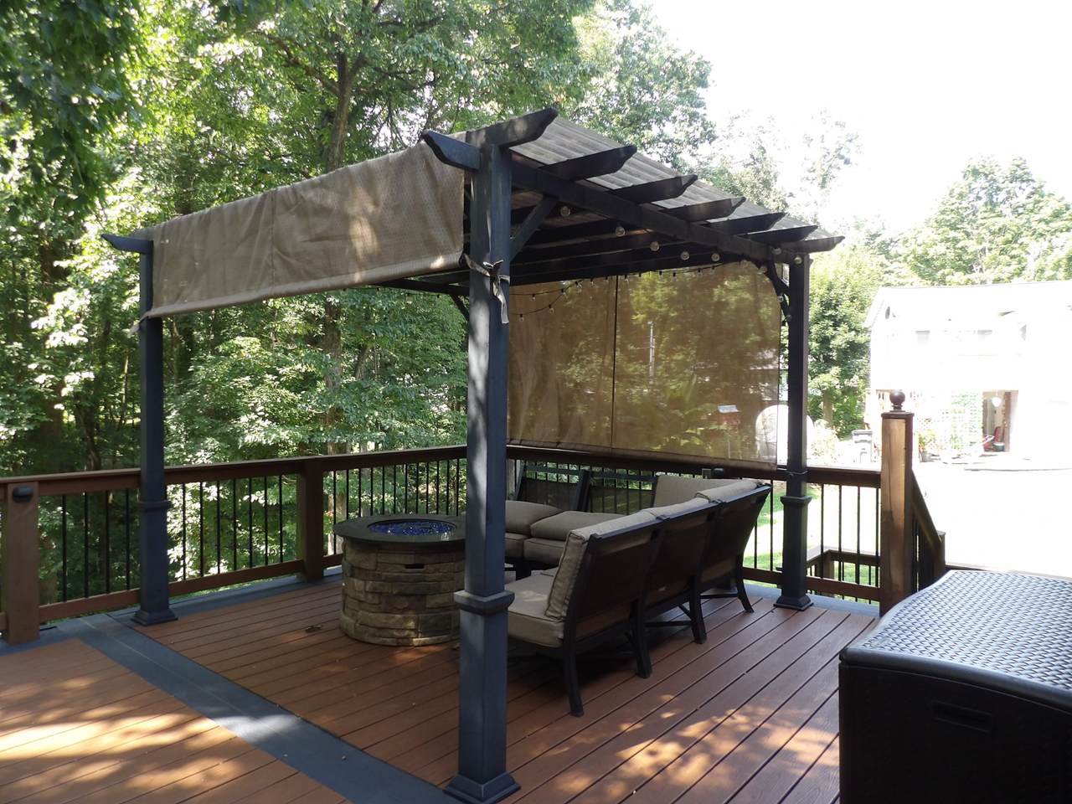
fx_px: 743
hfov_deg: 71.6
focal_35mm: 24
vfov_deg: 56.8
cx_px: 536
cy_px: 402
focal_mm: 4.3
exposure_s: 1/67
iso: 100
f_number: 3.2
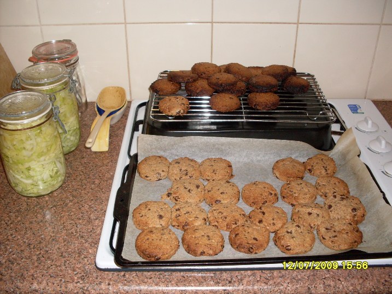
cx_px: 196
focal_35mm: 38
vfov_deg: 37.7
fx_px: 430
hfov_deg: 49.0
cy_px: 147
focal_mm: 6.3
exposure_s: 1/45
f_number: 2.8
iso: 100
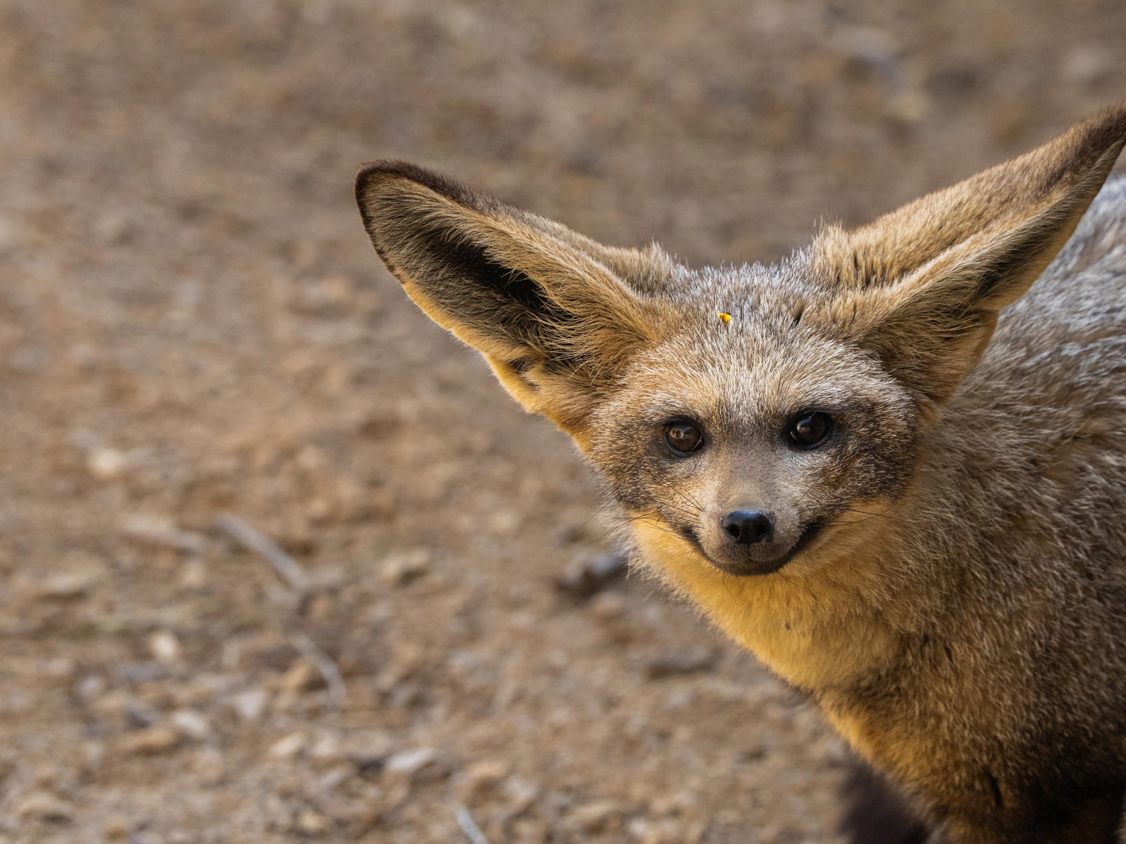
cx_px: 578
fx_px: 15158
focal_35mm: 466
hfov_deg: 4.3
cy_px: 422
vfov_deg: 3.2
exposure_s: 1/500
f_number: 11
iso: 1600
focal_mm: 430
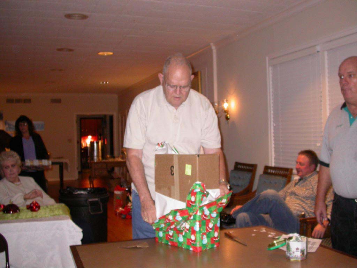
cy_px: 134
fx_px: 392
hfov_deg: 49.0
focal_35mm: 38
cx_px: 178
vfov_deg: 37.7
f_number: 2.6
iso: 200
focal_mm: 7.85
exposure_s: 1/60
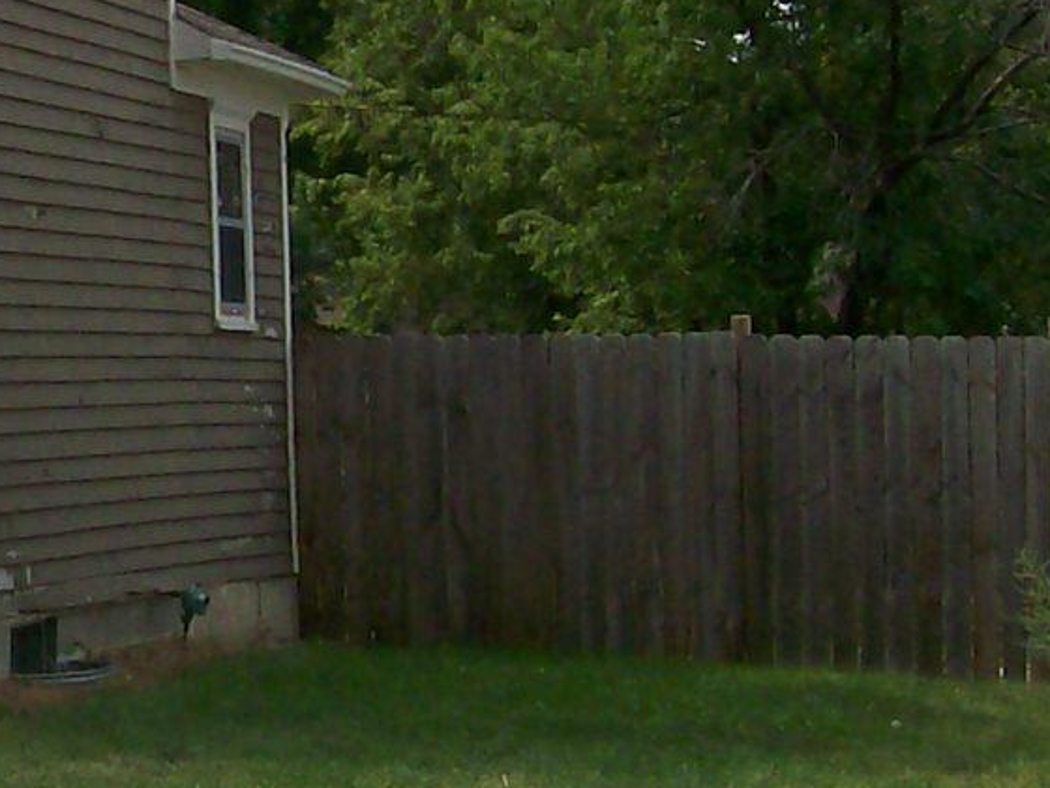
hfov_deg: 12.8
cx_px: -431
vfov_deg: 10.0
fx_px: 4489
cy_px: 173
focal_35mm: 148
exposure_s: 1/505
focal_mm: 6
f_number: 4.8
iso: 80
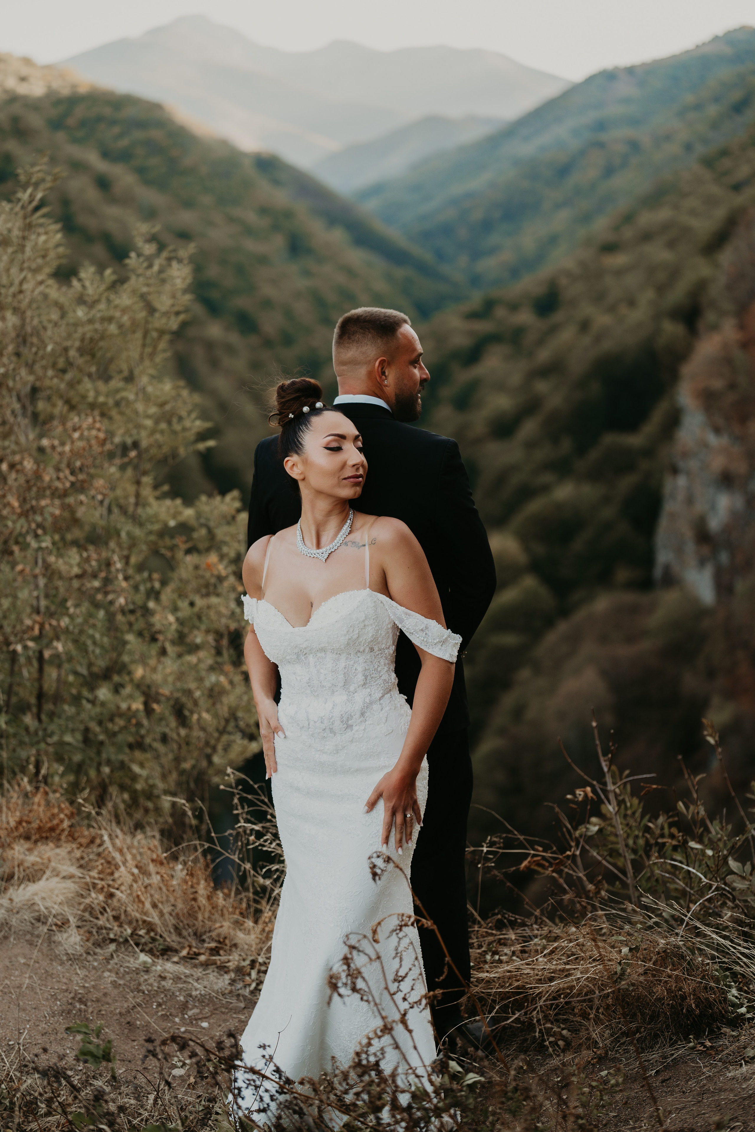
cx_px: 378
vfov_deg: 36.2
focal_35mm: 55
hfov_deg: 24.6
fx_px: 1730
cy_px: 566
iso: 320
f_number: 1.8
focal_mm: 55
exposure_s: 1/640
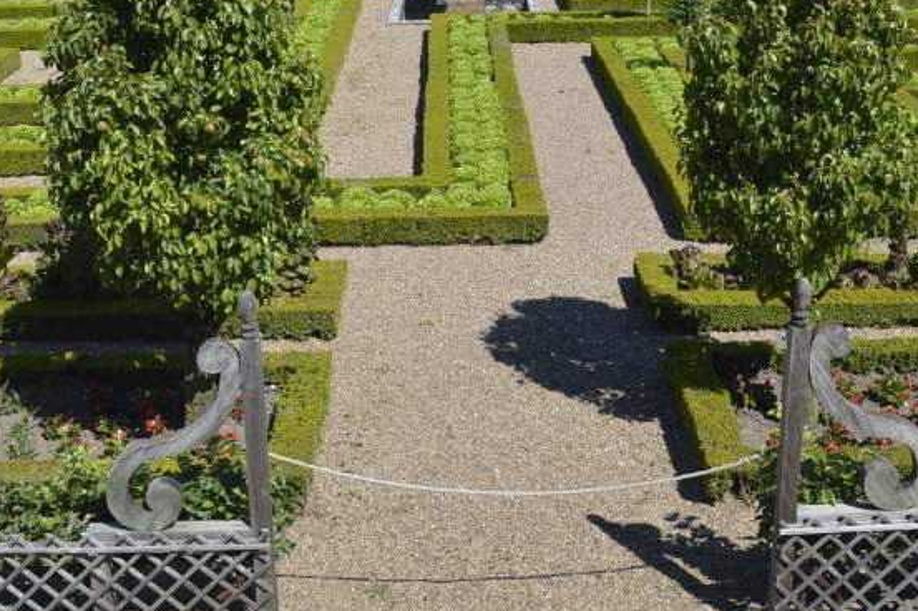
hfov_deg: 39.6
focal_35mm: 50
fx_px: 1274
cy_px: 102
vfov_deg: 26.3
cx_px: 498
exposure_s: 1/500
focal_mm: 18
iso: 200
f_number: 8
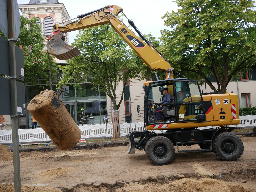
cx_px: 128
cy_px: 96
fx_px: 222
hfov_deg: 59.9
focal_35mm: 30
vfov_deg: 46.8
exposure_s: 1/200
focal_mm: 15
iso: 200
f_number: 5
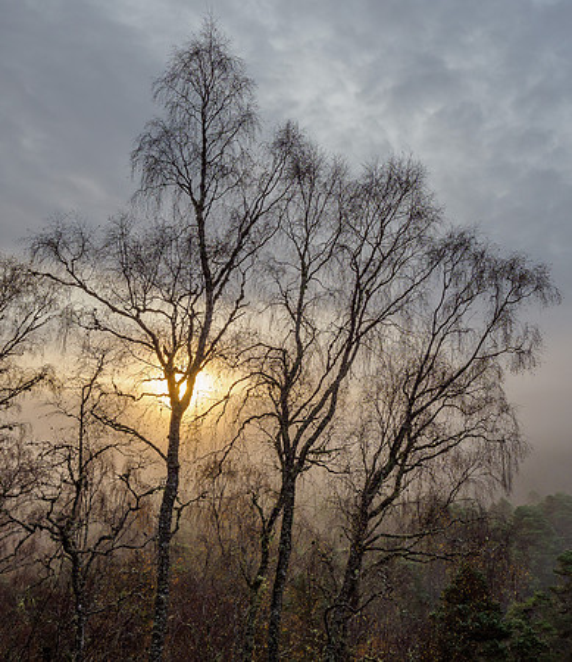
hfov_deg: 43.4
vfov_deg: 49.7
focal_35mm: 35
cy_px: 331
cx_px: 349
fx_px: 714
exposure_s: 1/60
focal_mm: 14
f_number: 7.1
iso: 200
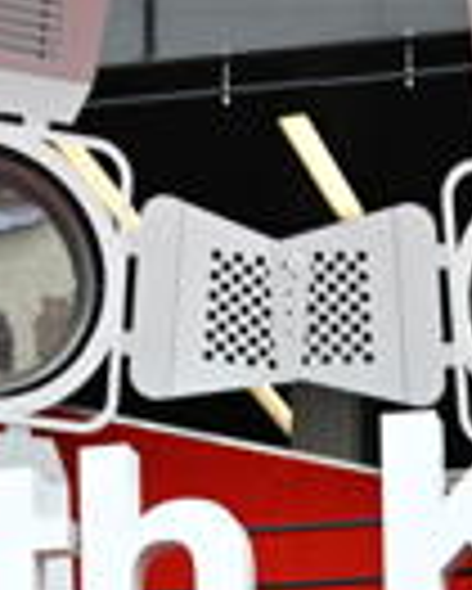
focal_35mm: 138
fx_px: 2407
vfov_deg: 12.8
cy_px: 1027
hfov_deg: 10.6
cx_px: 827
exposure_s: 1/400
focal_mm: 28
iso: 400
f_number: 4.5
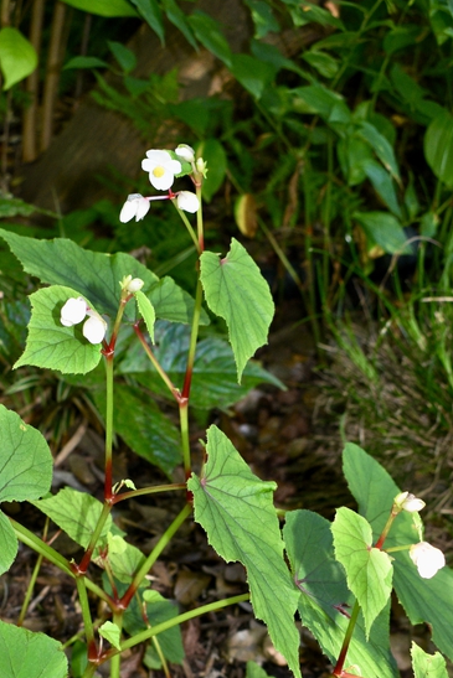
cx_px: 109
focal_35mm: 73
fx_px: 1377
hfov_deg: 18.6
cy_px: 554
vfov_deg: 27.1
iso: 800
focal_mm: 26
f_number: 5
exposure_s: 1/100
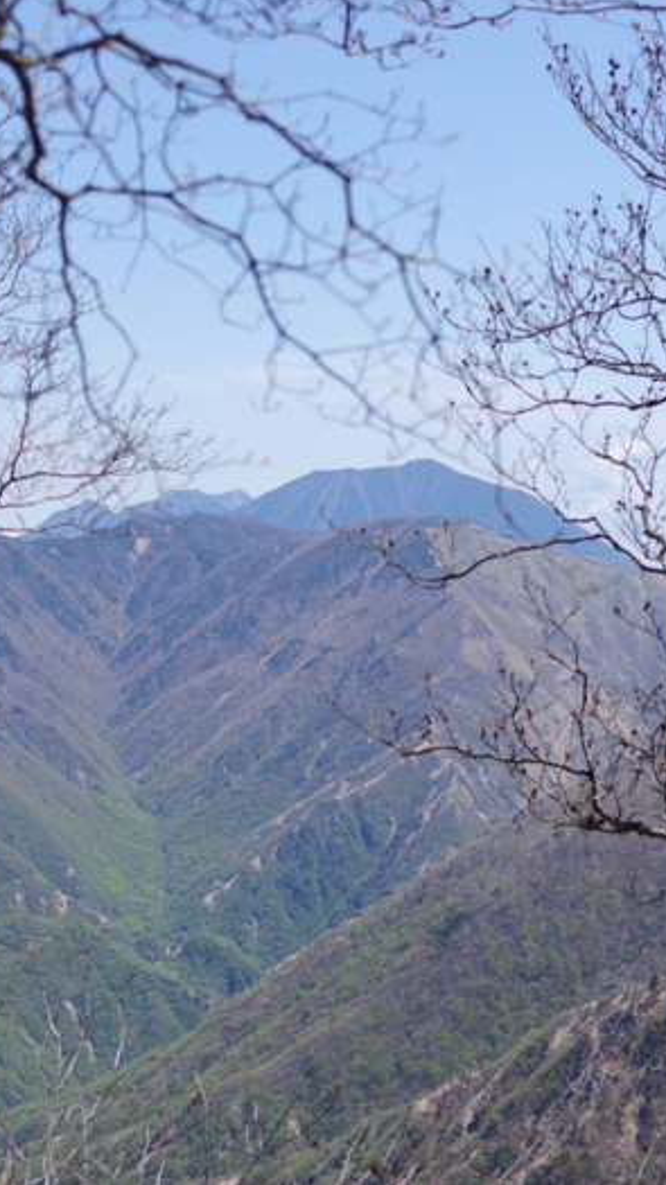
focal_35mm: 83
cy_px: 587
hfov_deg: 14.6
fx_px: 2608
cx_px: 332
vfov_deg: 25.6
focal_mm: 35
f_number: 4
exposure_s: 1/800
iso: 100
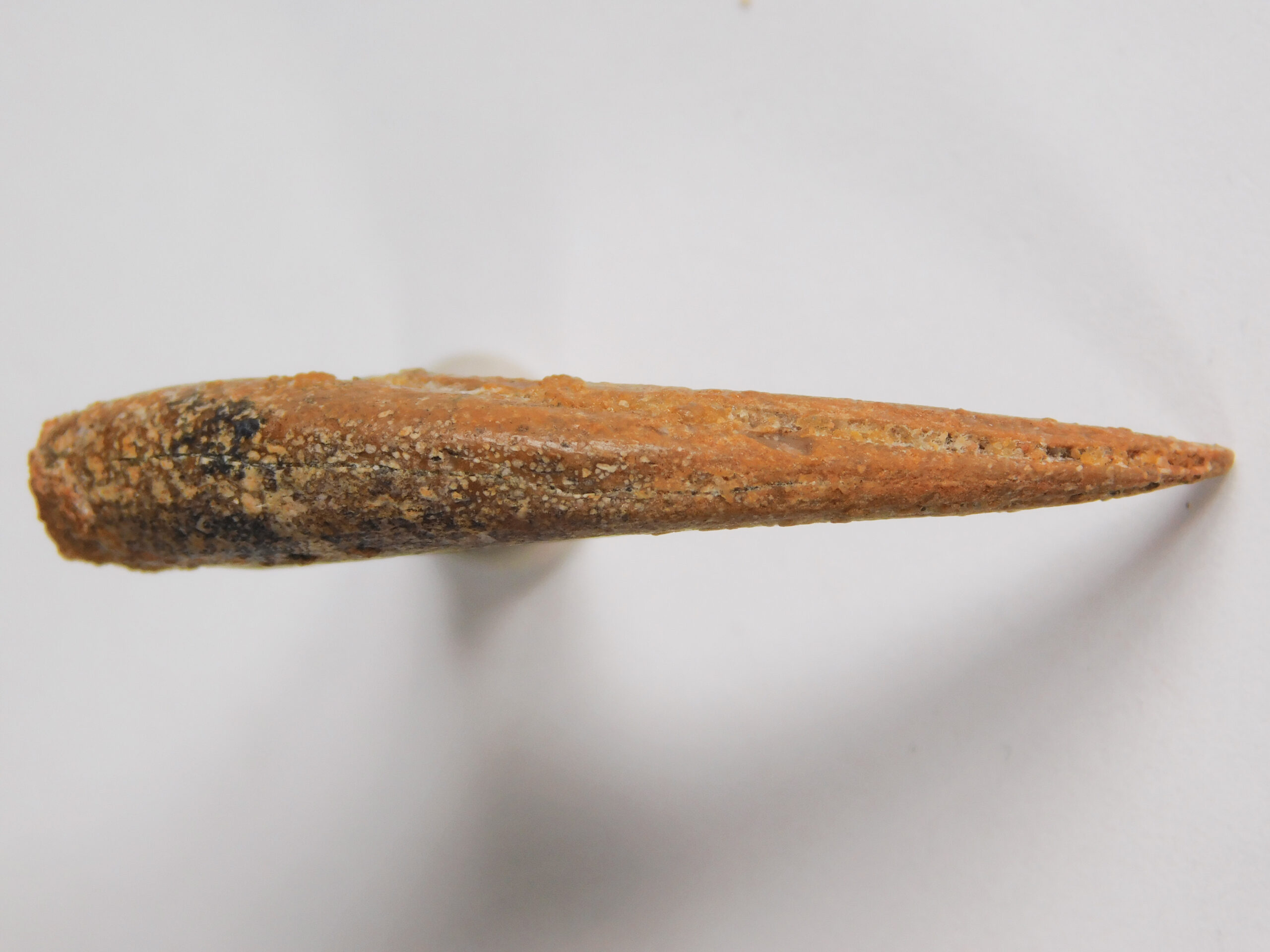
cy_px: 476
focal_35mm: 184
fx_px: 6751
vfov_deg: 8.1
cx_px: 635
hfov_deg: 10.7
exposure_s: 1/250
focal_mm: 32.7
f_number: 5.4
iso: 125
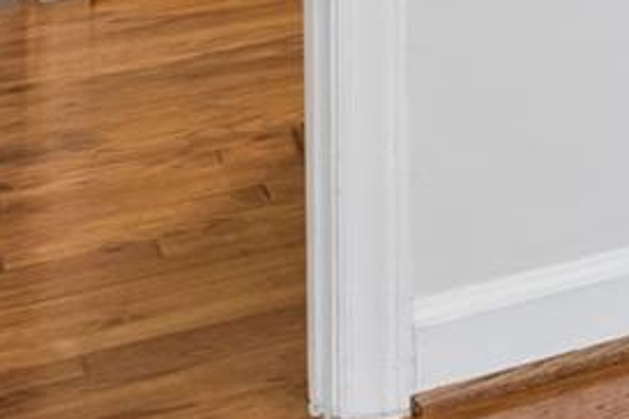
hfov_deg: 11.3
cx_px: 1816
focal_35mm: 124
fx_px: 2162
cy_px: -581
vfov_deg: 9.8
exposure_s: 1/1.67
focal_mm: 16.5
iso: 200
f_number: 13
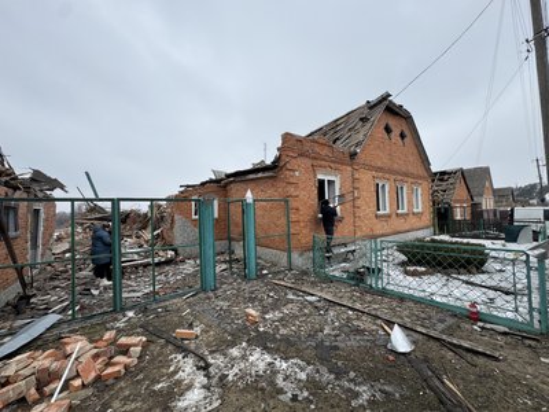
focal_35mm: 14
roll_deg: +1.9
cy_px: 206
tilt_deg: +1.0
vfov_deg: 85.7
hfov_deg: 102.1
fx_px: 222
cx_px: 274
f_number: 2.2
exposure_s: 1/556
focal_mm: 2.22
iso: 40
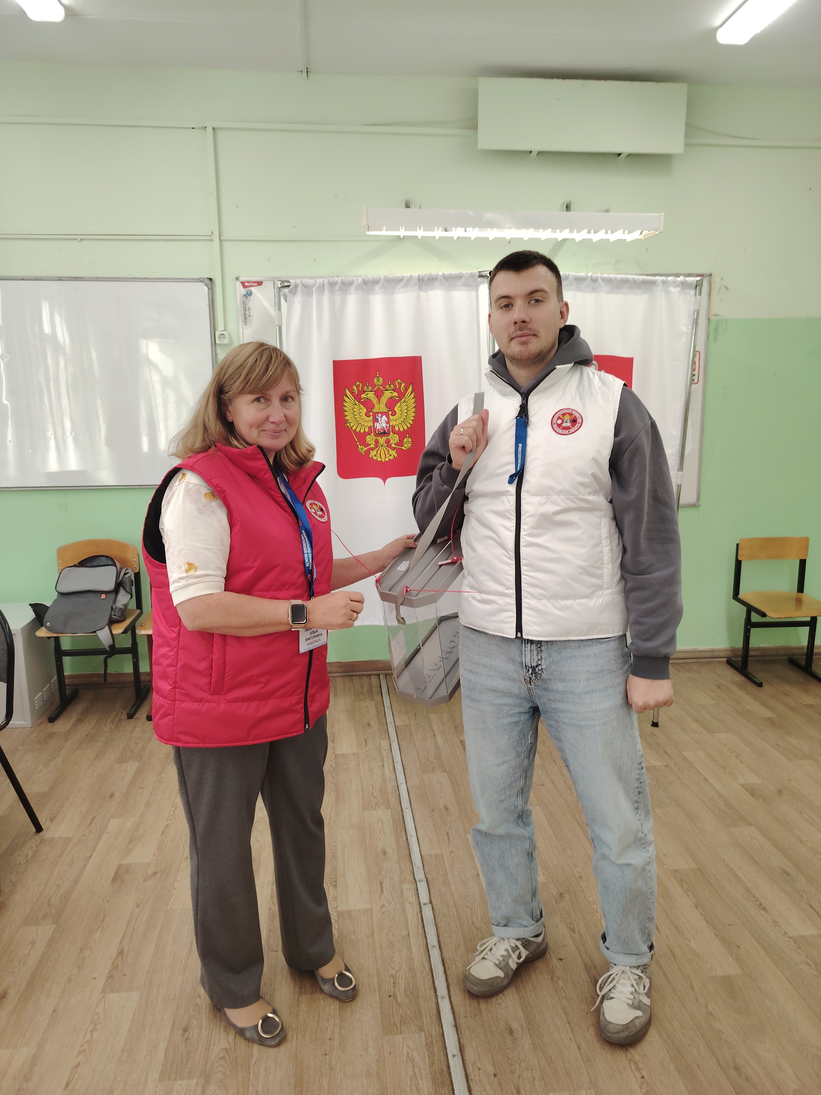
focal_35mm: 24
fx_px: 759
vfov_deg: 71.6
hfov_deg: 56.8
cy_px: 548
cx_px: 410
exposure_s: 1/50
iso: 309
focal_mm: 5.25
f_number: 1.75
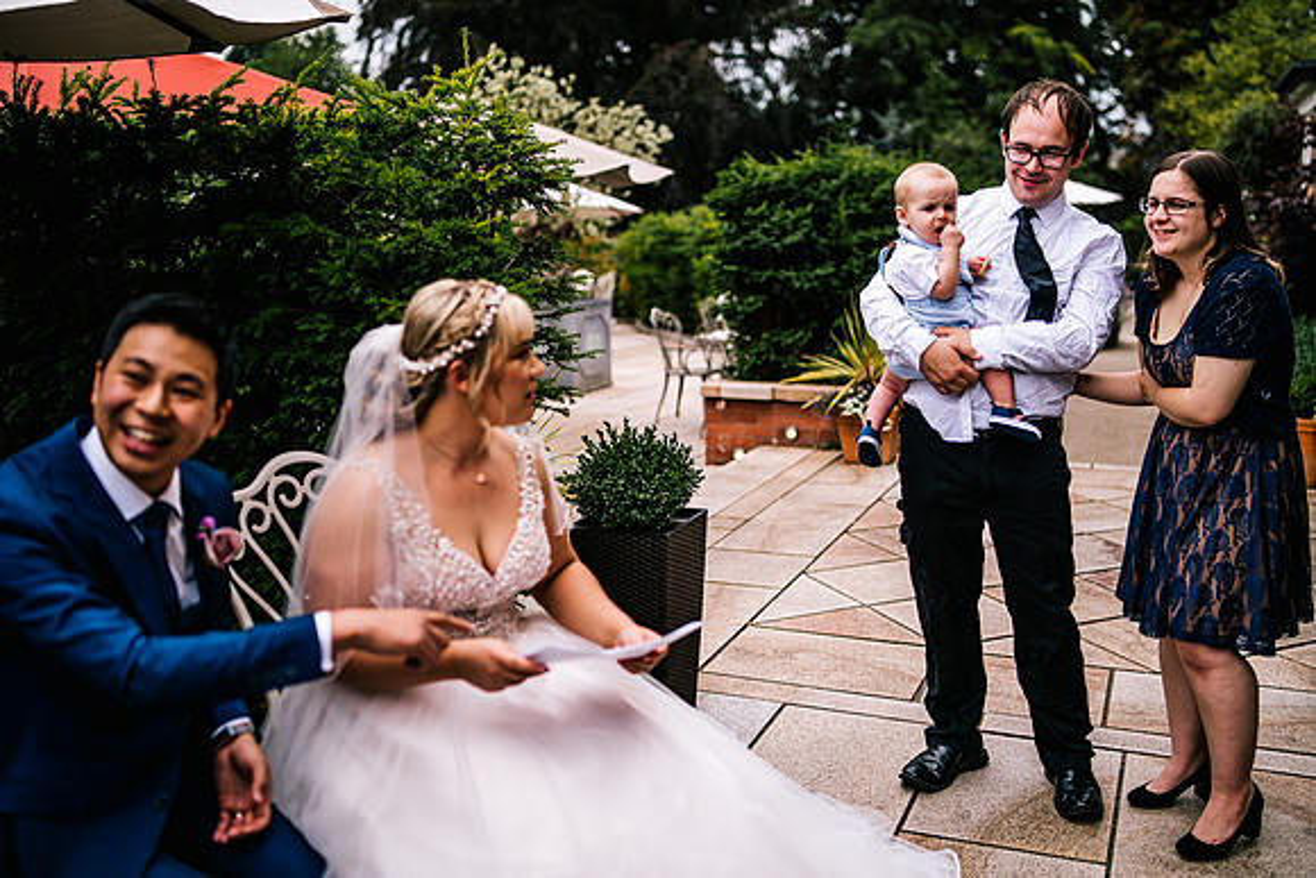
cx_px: 658
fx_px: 1280
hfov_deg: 54.4
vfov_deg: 37.9
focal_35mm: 35
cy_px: 439
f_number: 1.6
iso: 100
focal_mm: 35
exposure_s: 1/3200
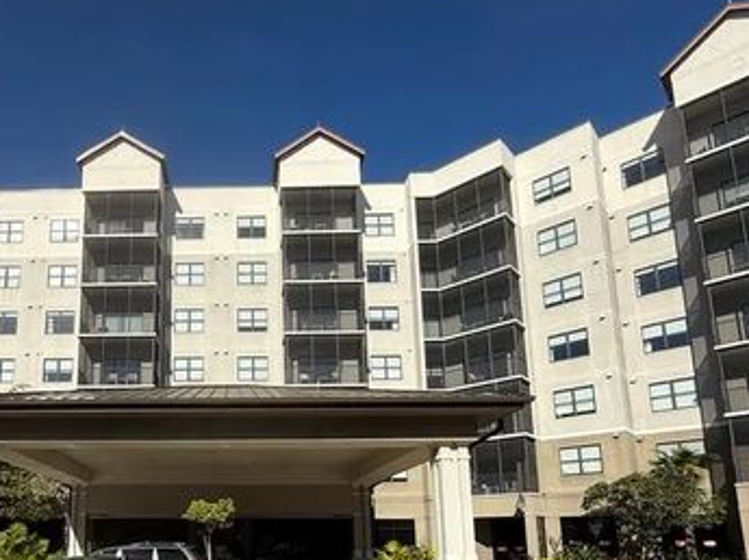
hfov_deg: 64.4
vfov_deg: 49.6
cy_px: 454
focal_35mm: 26
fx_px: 562
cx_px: 213
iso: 50
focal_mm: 2.22
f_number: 2.2
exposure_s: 1/2717
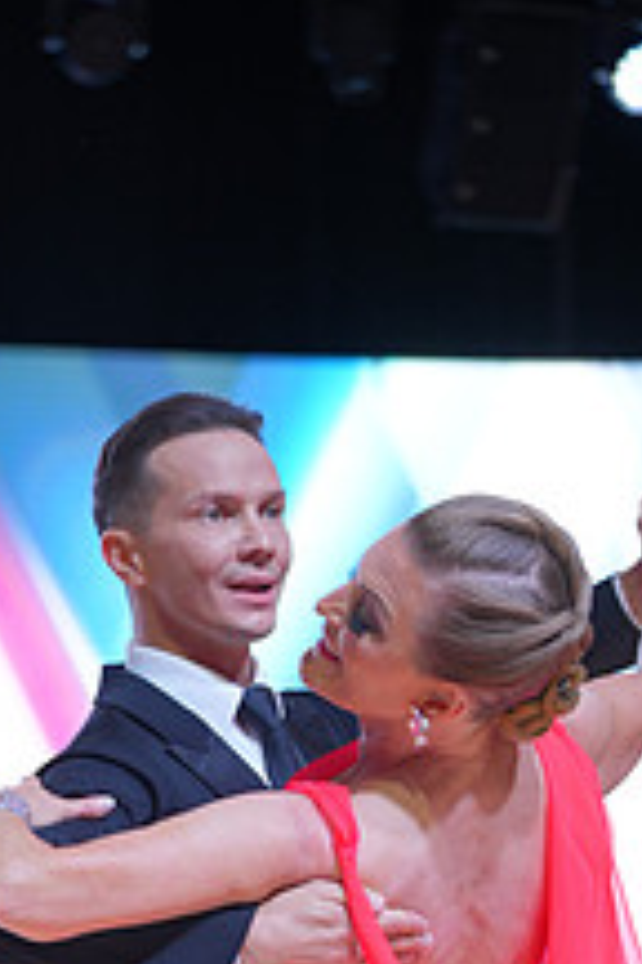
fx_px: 5029
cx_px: 194
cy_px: 1134
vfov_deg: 10.8
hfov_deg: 7.3
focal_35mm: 188
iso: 400
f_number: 2.8
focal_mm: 70
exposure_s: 1/400
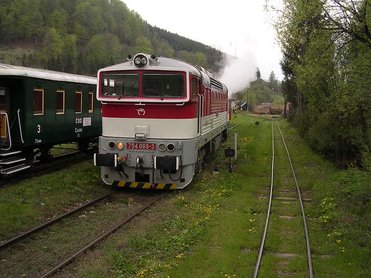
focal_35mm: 38
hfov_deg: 49.0
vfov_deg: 37.7
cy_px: 139
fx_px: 407
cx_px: 186
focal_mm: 5.8
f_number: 2.8
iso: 100
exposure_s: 1/324
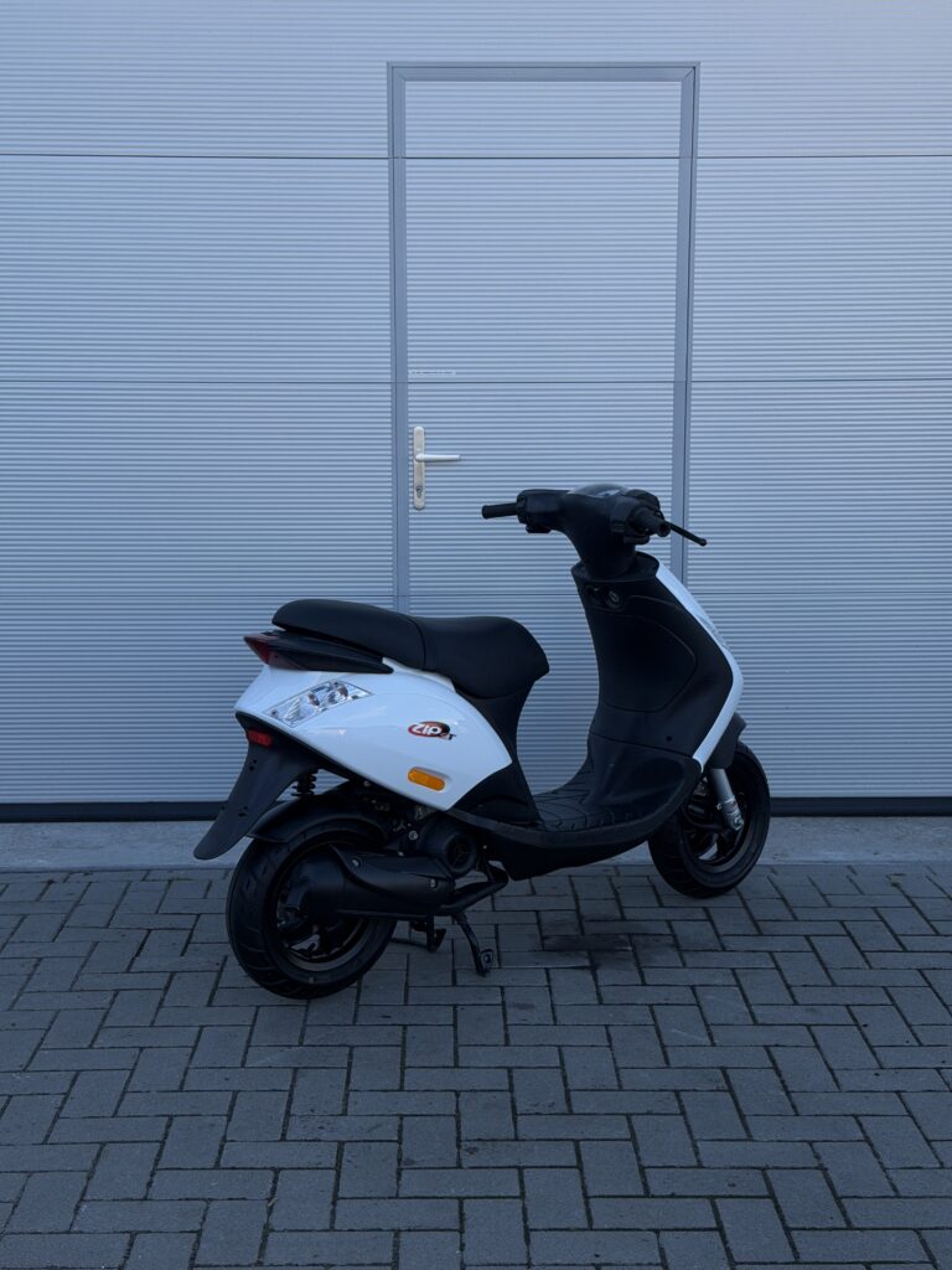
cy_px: 635
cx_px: 476
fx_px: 1760
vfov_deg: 39.7
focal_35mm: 48
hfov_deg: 30.3
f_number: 1.78
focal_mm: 6.76
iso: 64
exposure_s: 1/1456
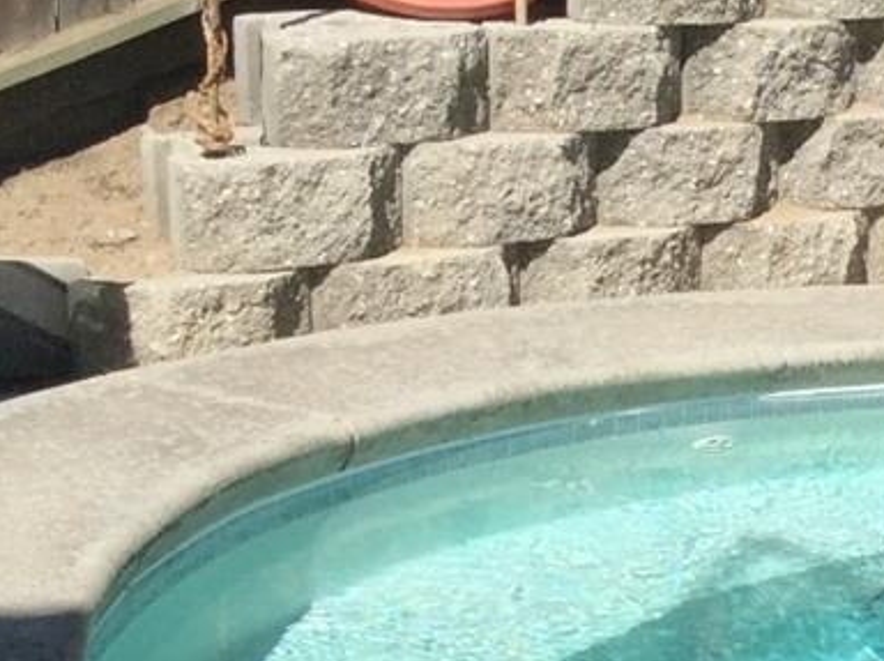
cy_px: 606
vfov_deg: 11.7
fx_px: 3188
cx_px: 1390
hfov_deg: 14.5
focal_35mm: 125
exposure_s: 1/1590
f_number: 2.4
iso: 32
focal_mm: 3.3
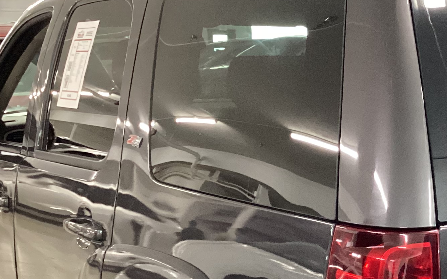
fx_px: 975
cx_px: 417
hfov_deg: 24.9
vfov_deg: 16.0
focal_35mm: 80
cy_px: 270
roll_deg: +0.4
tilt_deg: -14.5
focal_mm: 3.3
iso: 400
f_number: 2.4
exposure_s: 1/40
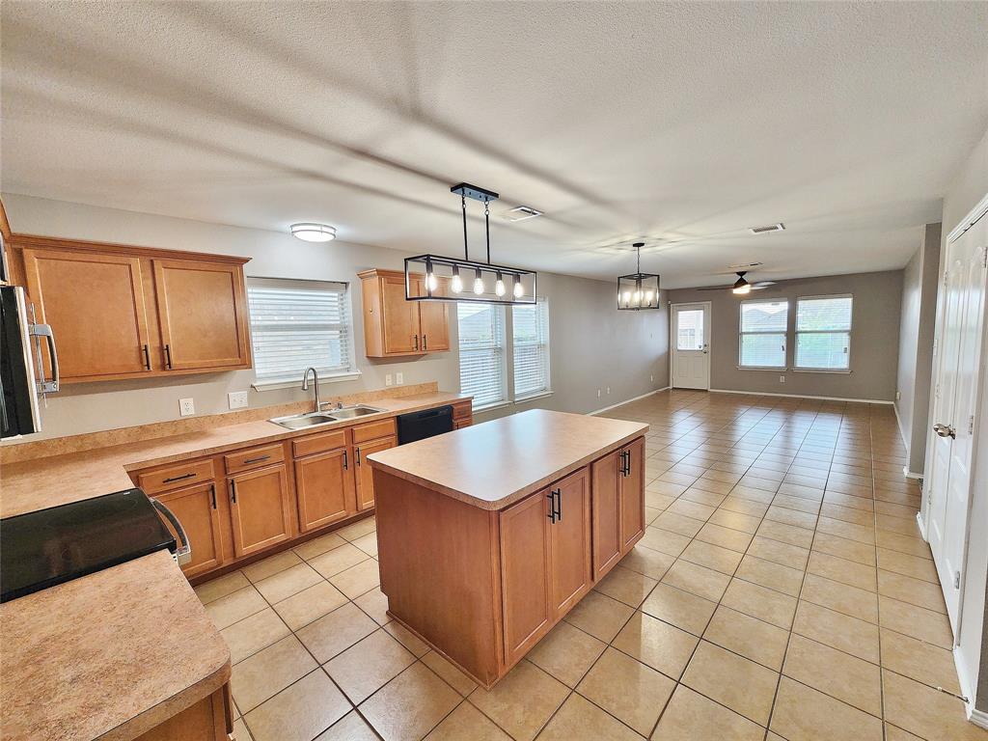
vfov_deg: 89.9
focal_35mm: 13
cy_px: 370
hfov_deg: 106.2
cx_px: 494
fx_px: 371
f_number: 2.2
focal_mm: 2.2
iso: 160
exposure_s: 1/60
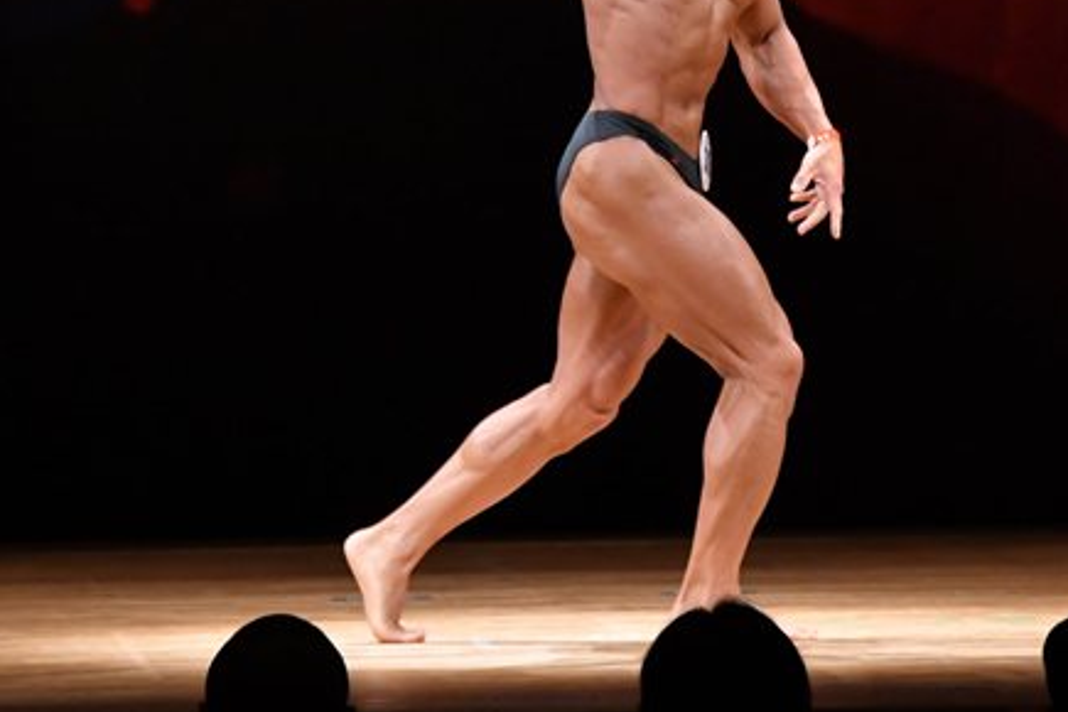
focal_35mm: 401
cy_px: 128
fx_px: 11895
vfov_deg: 3.4
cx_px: 669
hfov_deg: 5.1
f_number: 5.6
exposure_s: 1/400
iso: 4000
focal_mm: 150
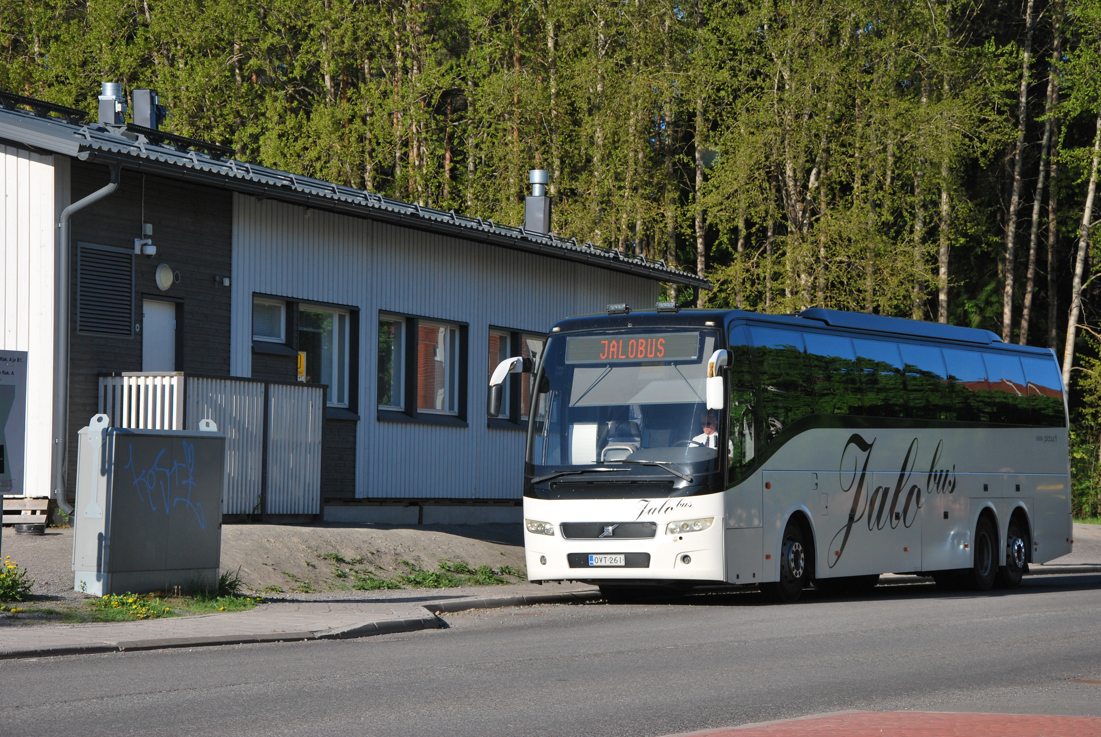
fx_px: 3031
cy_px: 368
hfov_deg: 20.6
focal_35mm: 99
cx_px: 550
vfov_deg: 13.9
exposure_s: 1/800
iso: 200
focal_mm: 66
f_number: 8
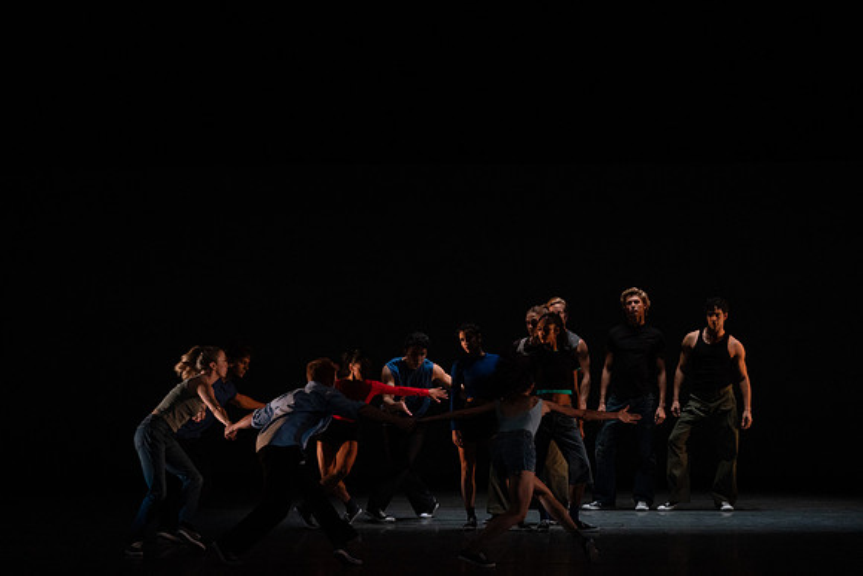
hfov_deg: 13.7
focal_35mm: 150
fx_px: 3597
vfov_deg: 9.2
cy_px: 288
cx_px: 432
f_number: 5
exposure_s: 1/400
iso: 8000
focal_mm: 150
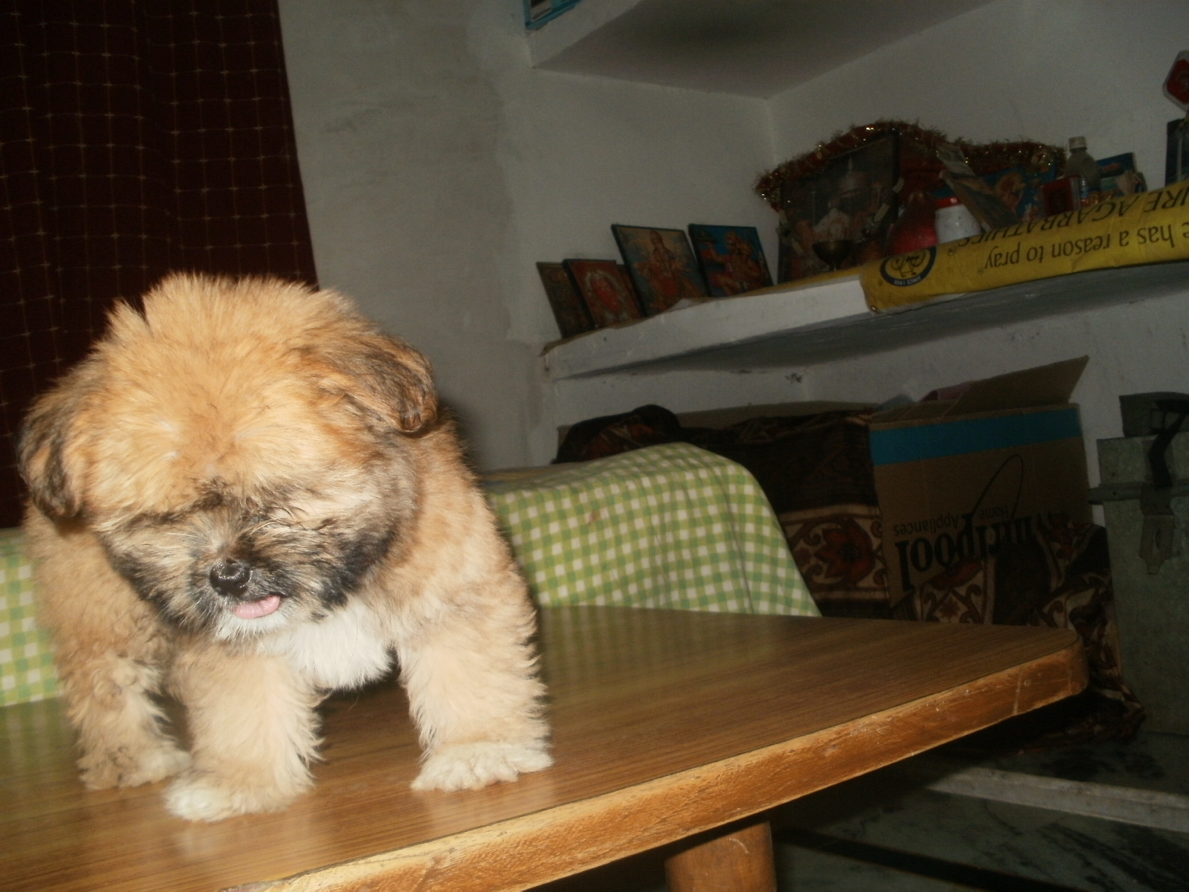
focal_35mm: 36
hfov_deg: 51.4
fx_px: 1237
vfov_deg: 39.7
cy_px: 446
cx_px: 594
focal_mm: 6.3
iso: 125
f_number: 3.5
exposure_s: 1/30
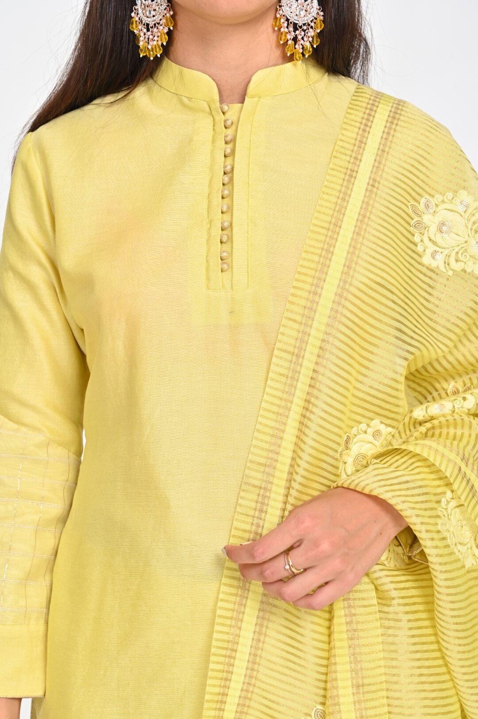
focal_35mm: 63
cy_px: 360
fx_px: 1256
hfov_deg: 21.5
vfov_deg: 31.9
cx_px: 239
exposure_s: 1/160
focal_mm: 63
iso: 320
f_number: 8
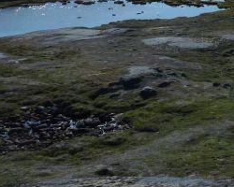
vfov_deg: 17.8
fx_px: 540
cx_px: 339
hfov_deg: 21.1
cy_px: -85
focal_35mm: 78
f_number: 5.6
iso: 125
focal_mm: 4.1
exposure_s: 1/640
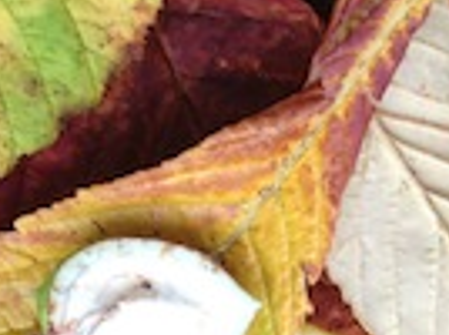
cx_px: 390
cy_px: 318
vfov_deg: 13.9
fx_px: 1360
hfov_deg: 18.5
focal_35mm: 105
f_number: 2.4
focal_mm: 4.13
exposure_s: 1/60
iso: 50
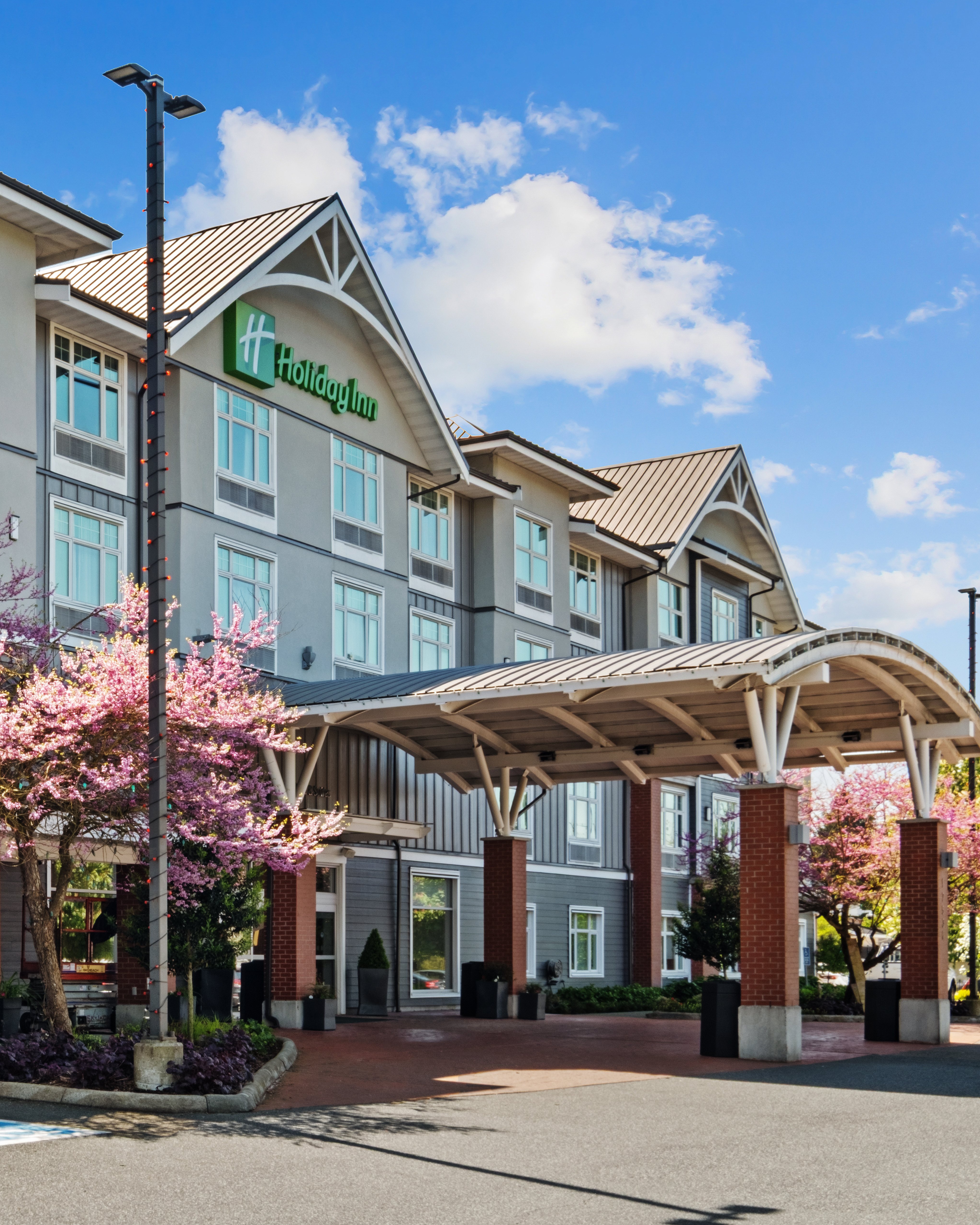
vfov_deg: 36.7
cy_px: 612
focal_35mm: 51
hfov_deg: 28.6
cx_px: 106
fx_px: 1849
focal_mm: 24
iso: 160
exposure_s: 1/8
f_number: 16
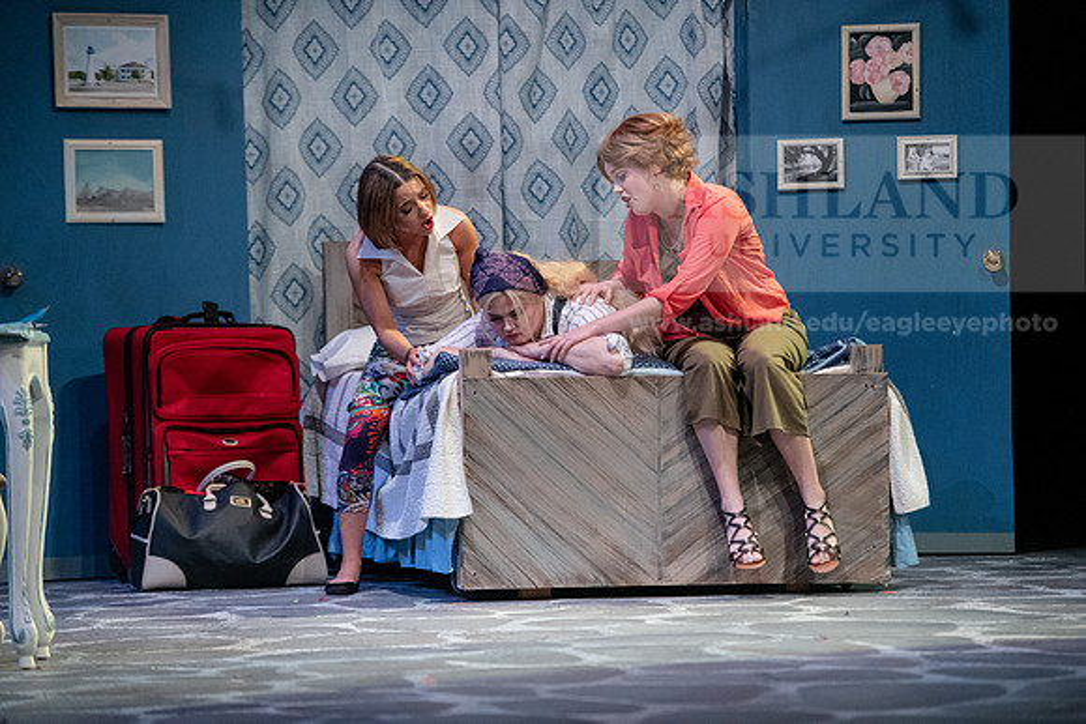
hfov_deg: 12.1
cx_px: 543
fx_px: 5129
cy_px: 362
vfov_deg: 8.1
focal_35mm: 170
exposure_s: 1/320
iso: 3200
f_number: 3.2
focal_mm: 170
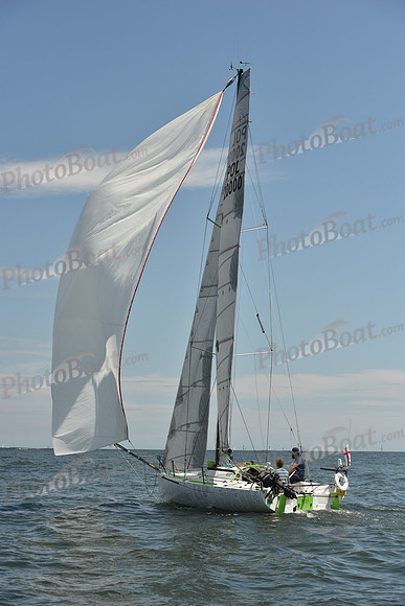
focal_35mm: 70
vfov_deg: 28.8
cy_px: 303
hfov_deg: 19.5
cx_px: 202
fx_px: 1180
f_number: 7.1
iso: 320
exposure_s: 1/2000
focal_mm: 70
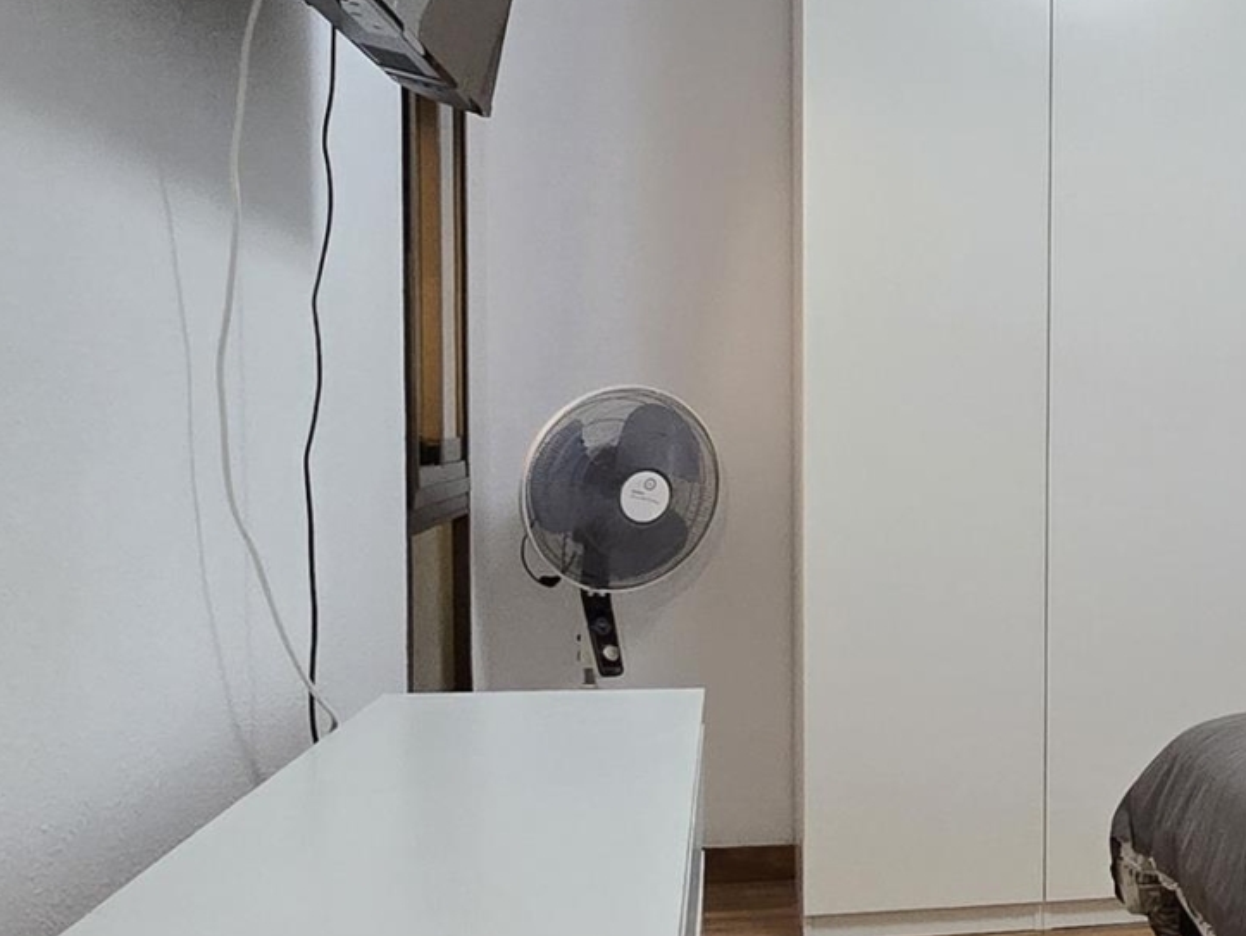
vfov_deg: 31.4
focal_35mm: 46
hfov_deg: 36.0
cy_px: 572
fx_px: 1657
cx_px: 1317
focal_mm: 2.2
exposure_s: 1/60
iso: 800
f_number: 2.2
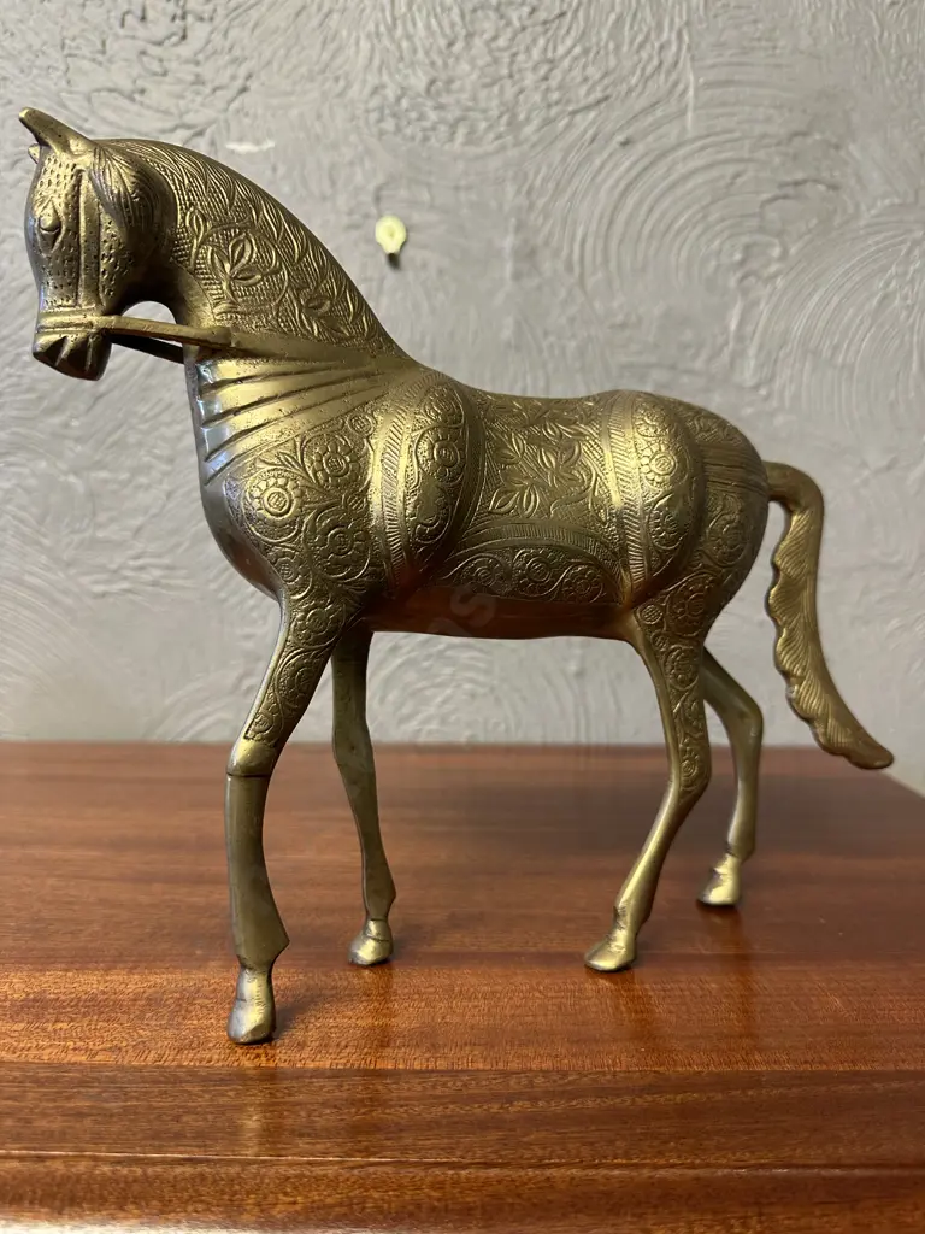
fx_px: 855
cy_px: 617
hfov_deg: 56.8
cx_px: 462
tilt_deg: -5.4
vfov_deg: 71.6
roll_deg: -0.5
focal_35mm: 24
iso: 160
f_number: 1.78
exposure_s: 1/50
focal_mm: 6.86
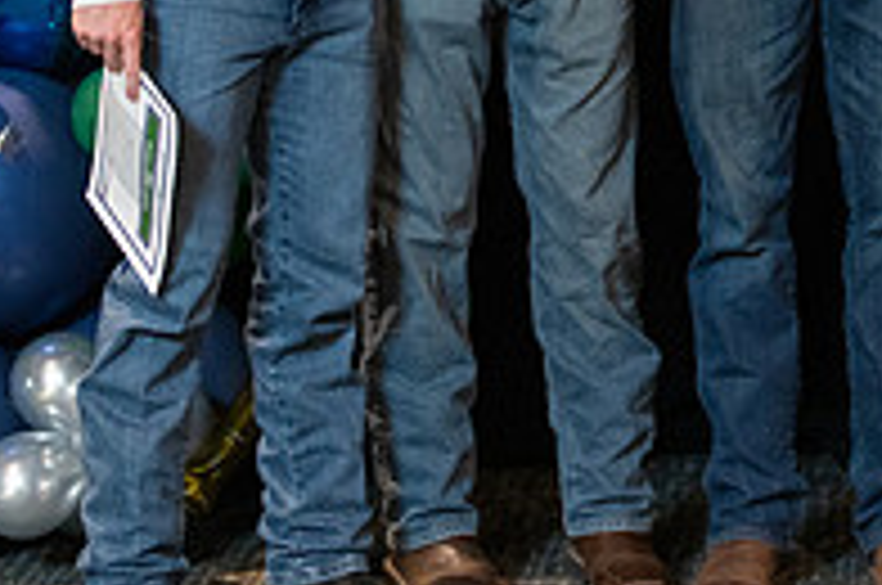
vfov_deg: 7.8
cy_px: -252
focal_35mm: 173
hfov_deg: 11.6
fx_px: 4232
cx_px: 1095
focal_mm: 50
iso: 1600
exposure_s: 1/320
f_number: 1.2
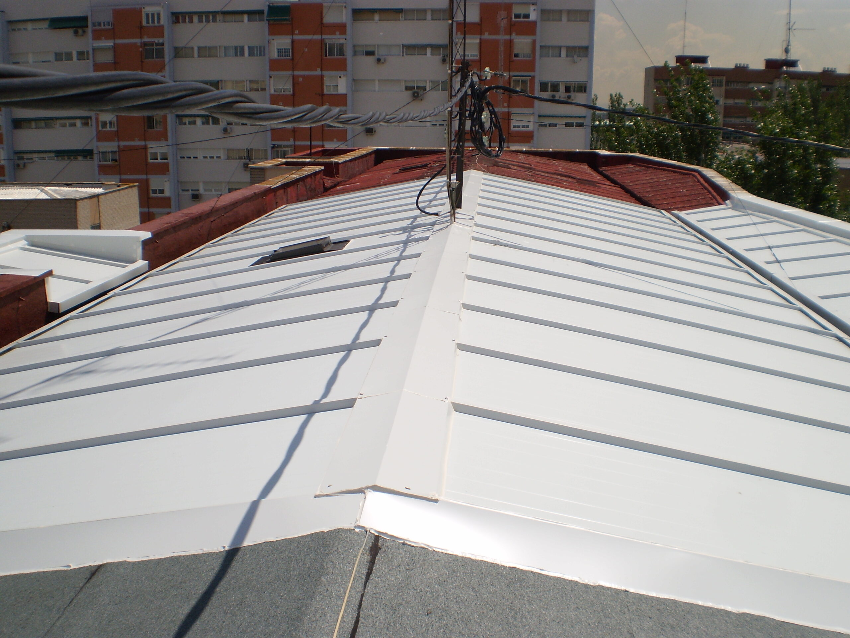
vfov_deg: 39.7
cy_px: 319
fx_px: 884
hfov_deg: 51.4
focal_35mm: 36
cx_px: 425
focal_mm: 6.3
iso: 64
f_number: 4.6
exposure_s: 1/2000
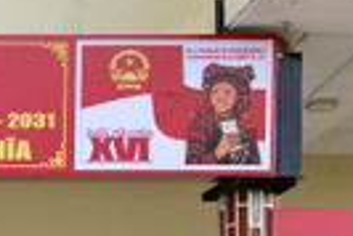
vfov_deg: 9.6
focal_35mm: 134
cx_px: -297
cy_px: 459
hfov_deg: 13.6
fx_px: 1315
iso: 160
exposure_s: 1/80
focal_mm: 22.3
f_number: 4.5
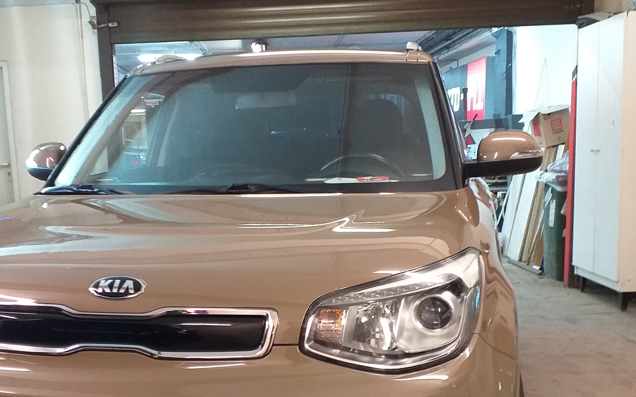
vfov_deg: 27.6
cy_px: 294
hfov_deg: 43.3
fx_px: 797
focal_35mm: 46
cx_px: 259
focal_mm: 3.6
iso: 200
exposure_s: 1/25
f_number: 1.9
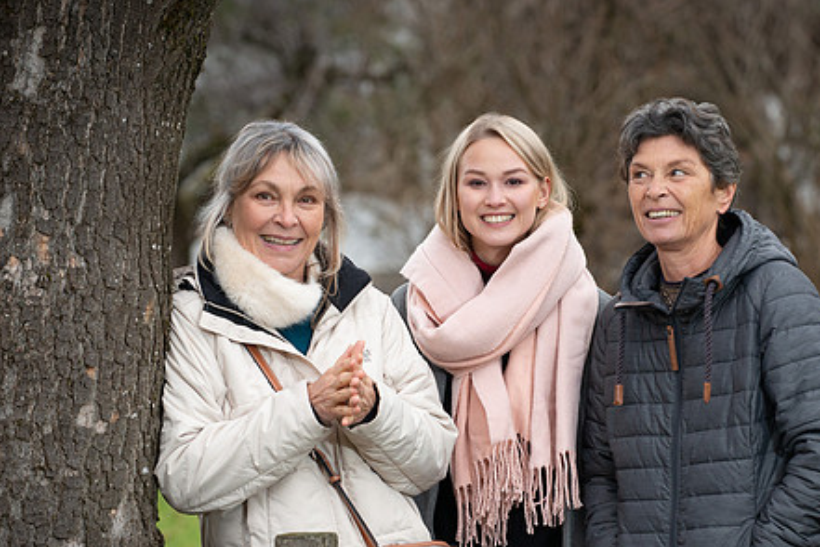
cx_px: 509
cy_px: 343
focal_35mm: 184
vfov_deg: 7.5
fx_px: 4191
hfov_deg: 11.2
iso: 800
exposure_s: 1/250
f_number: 5
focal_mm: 140
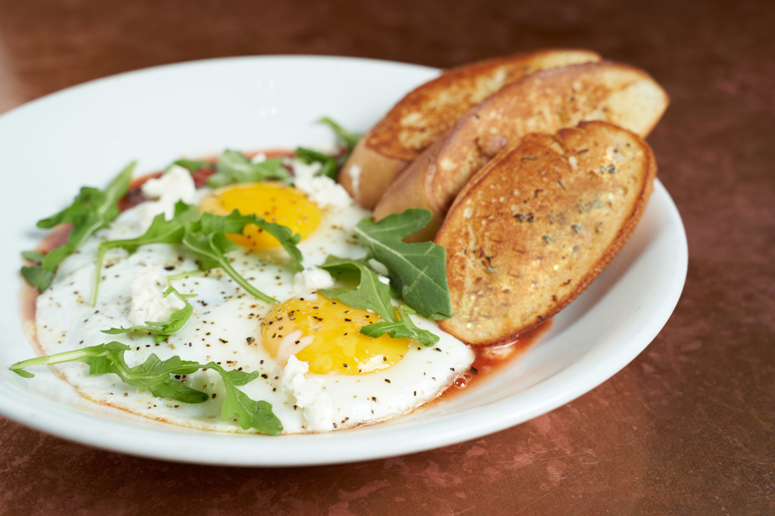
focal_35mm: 46
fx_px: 990
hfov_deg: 42.7
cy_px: 258
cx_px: 388
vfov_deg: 29.2
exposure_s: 1/160
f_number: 5.6
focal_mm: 46
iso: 250
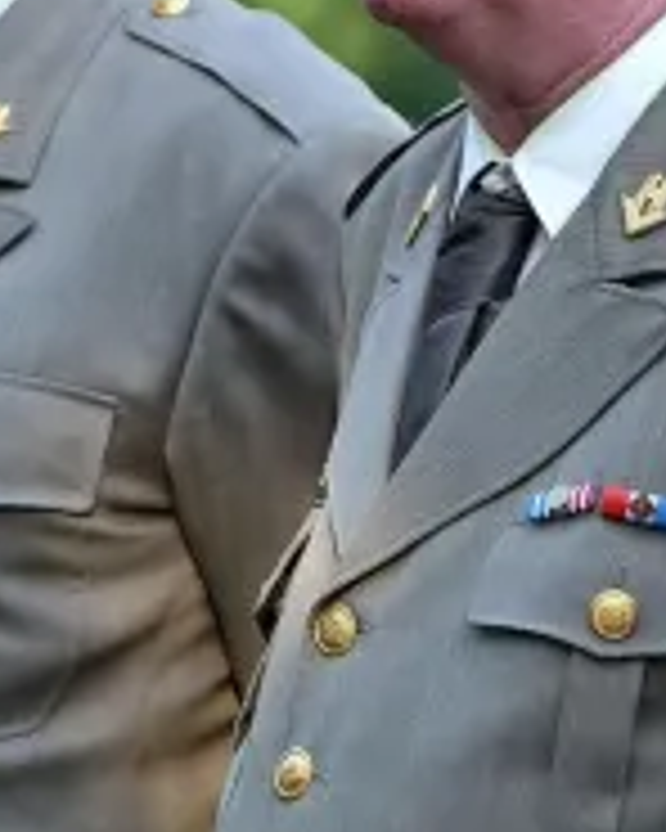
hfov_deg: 2.0
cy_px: 88
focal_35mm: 771
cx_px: 63
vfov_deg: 2.5
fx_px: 18997
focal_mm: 200
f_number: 5
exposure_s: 1/1250
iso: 1100
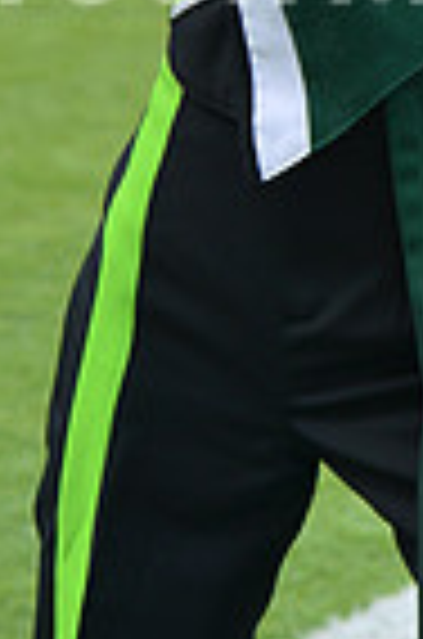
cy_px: -364
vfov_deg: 7.9
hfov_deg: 5.4
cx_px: 290
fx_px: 4498
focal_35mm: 254
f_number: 5.6
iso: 200
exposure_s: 1/500
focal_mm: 80
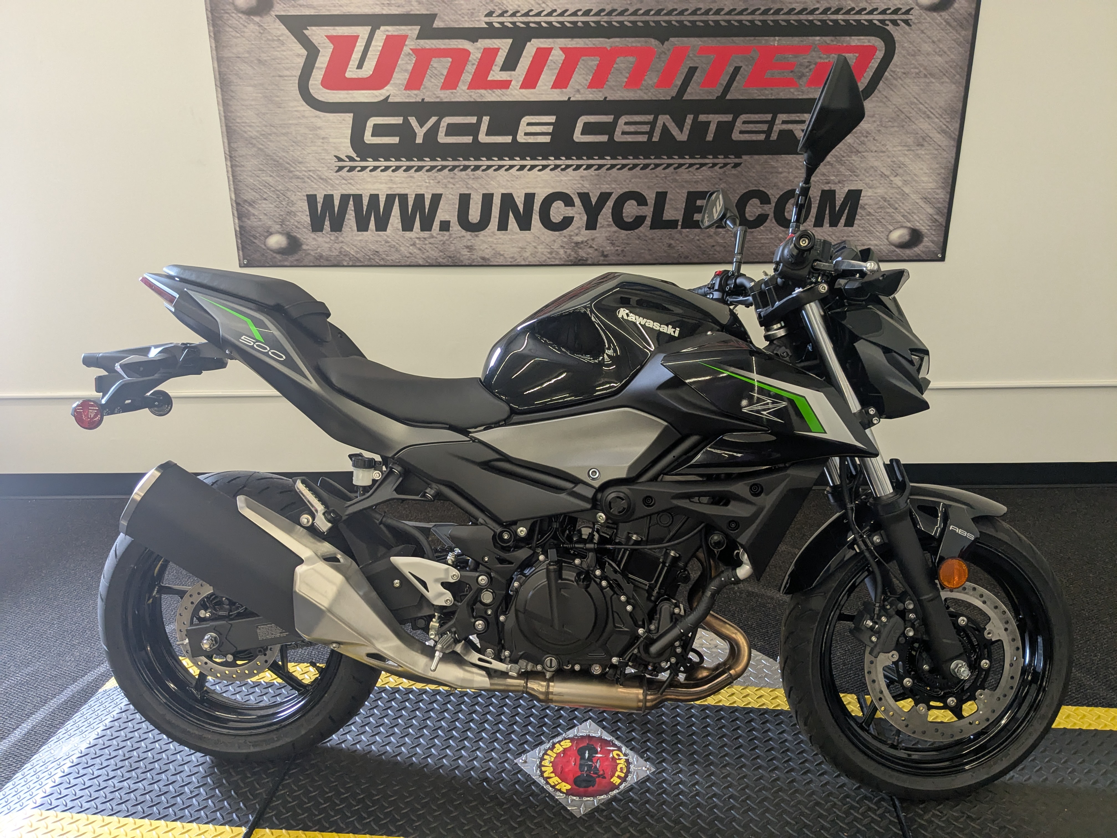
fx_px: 871
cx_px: 558
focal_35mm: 27
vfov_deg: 51.4
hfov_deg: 65.3
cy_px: 419
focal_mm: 4.38
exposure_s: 1/120
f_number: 1.73
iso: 393
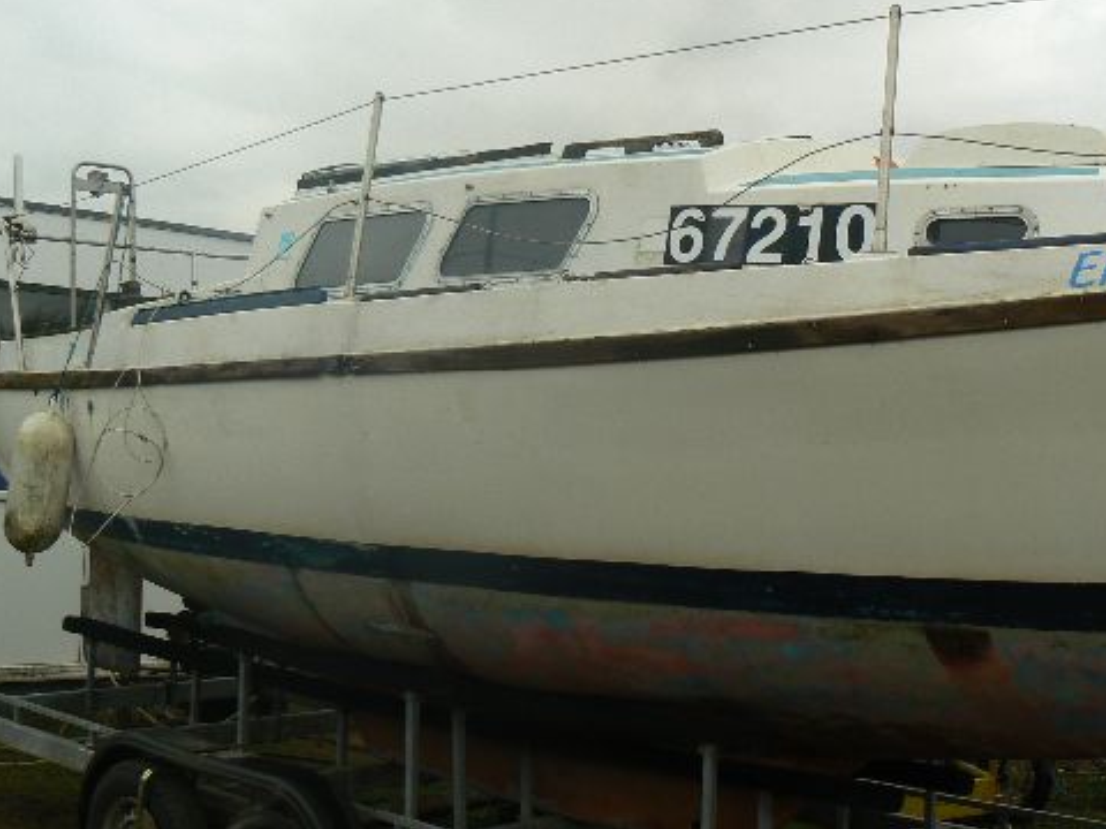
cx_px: 687
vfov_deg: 30.3
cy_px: 389
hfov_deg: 39.4
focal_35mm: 48
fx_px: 1534
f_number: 5.6
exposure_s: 1/160
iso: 80
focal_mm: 6
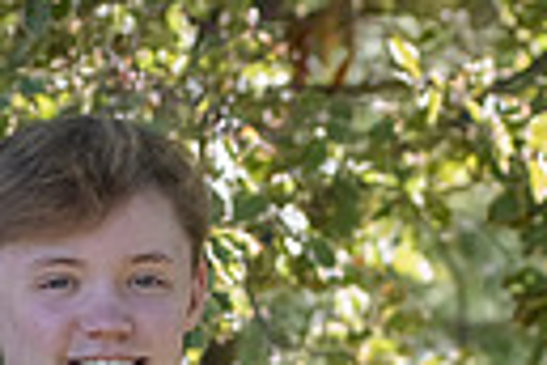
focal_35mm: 359
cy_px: 601
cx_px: 246
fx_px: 5454
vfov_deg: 3.8
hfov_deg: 5.7
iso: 800
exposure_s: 1/800
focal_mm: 80
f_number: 4.5
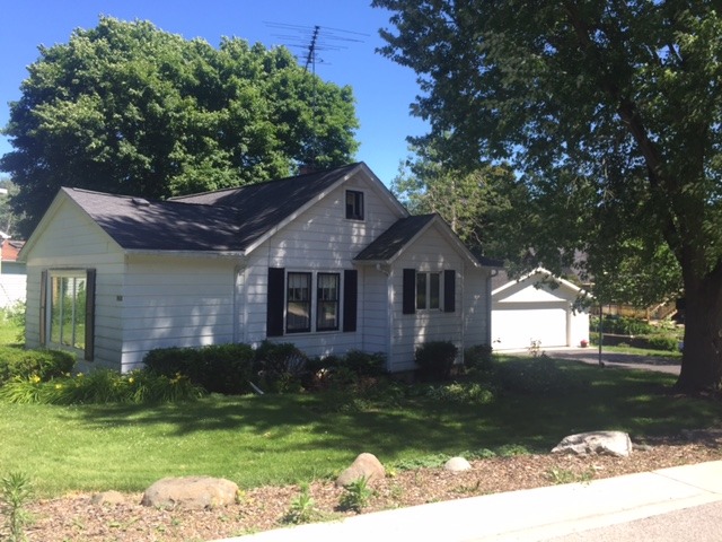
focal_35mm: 29
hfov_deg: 61.7
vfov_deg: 48.2
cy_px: 271
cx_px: 361
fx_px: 605
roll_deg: -0.1
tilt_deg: +2.4
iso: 32
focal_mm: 4.15
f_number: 2.2
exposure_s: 1/599
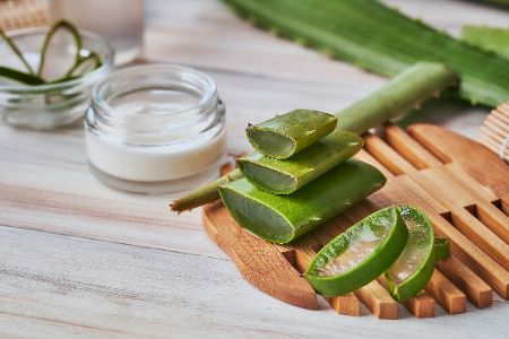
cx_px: 254
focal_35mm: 100
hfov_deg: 20.4
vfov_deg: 13.7
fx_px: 1414
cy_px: 170
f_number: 8
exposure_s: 1/125
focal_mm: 100
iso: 1250
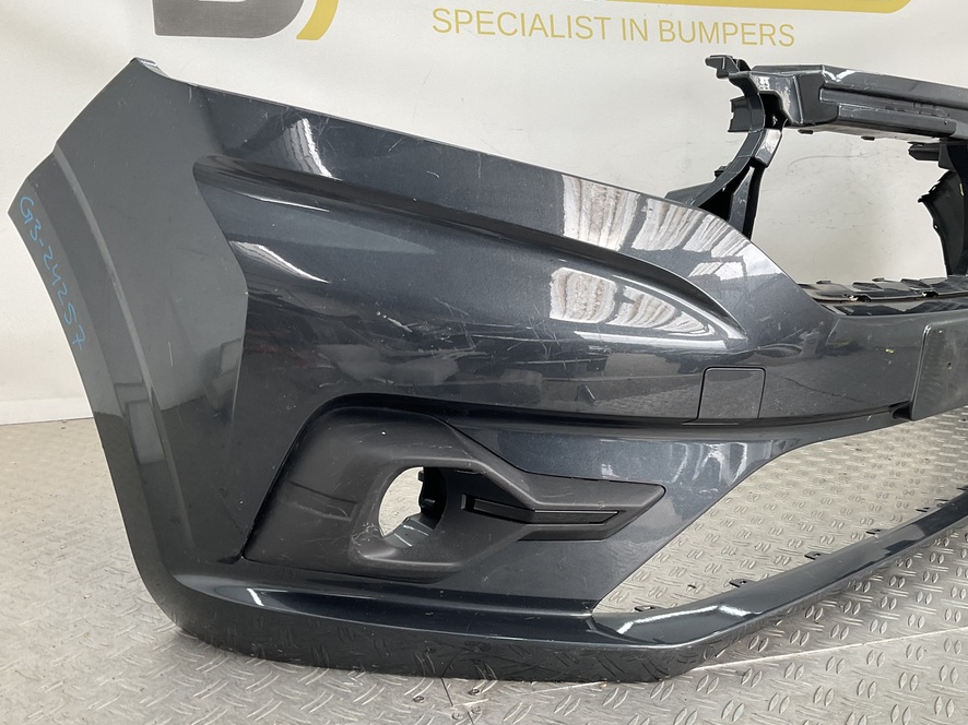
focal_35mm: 33
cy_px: 400
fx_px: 923
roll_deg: -1.3
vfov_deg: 42.9
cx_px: 523
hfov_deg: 55.3
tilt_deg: -13.7
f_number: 1.8
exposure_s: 1/120
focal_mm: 3
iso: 25
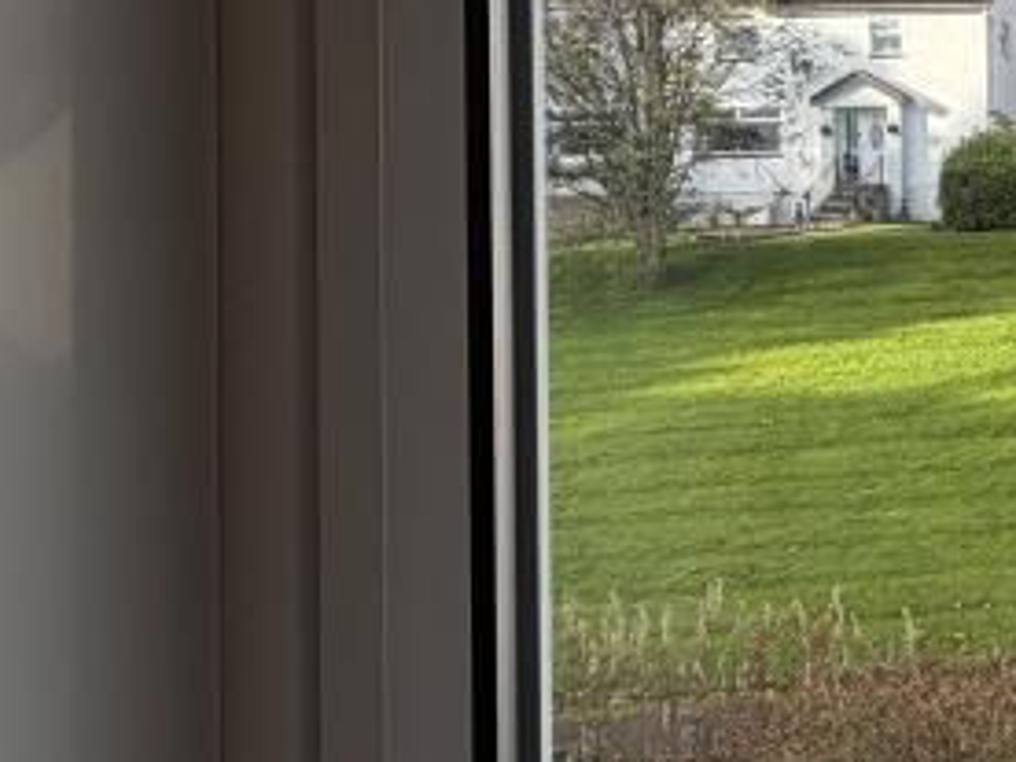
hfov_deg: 26.6
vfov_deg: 27.8
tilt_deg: +1.4
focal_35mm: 52
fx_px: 1526
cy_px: 221
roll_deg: +1.8
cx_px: 1520
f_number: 2.2
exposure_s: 1/502
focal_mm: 2.22
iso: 40
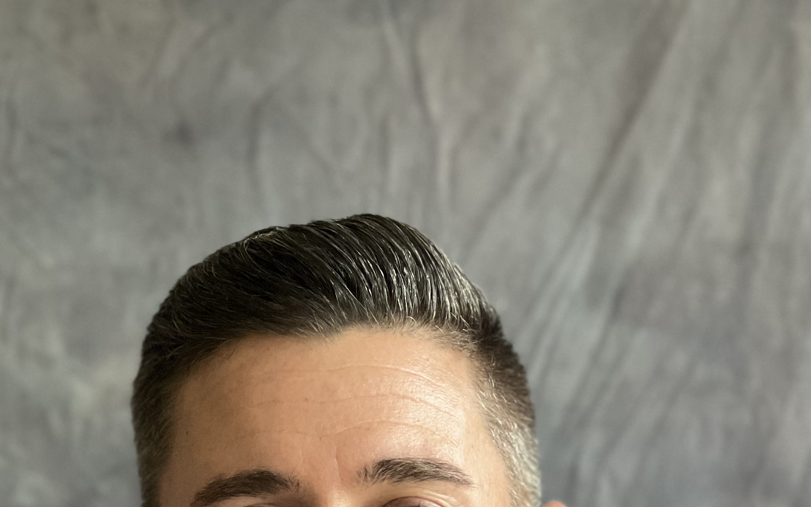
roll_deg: +1.1
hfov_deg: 14.2
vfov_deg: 8.8
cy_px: 697
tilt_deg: +2.2
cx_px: 357
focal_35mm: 147
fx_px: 3249
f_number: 2.8
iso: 320
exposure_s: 1/30
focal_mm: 9
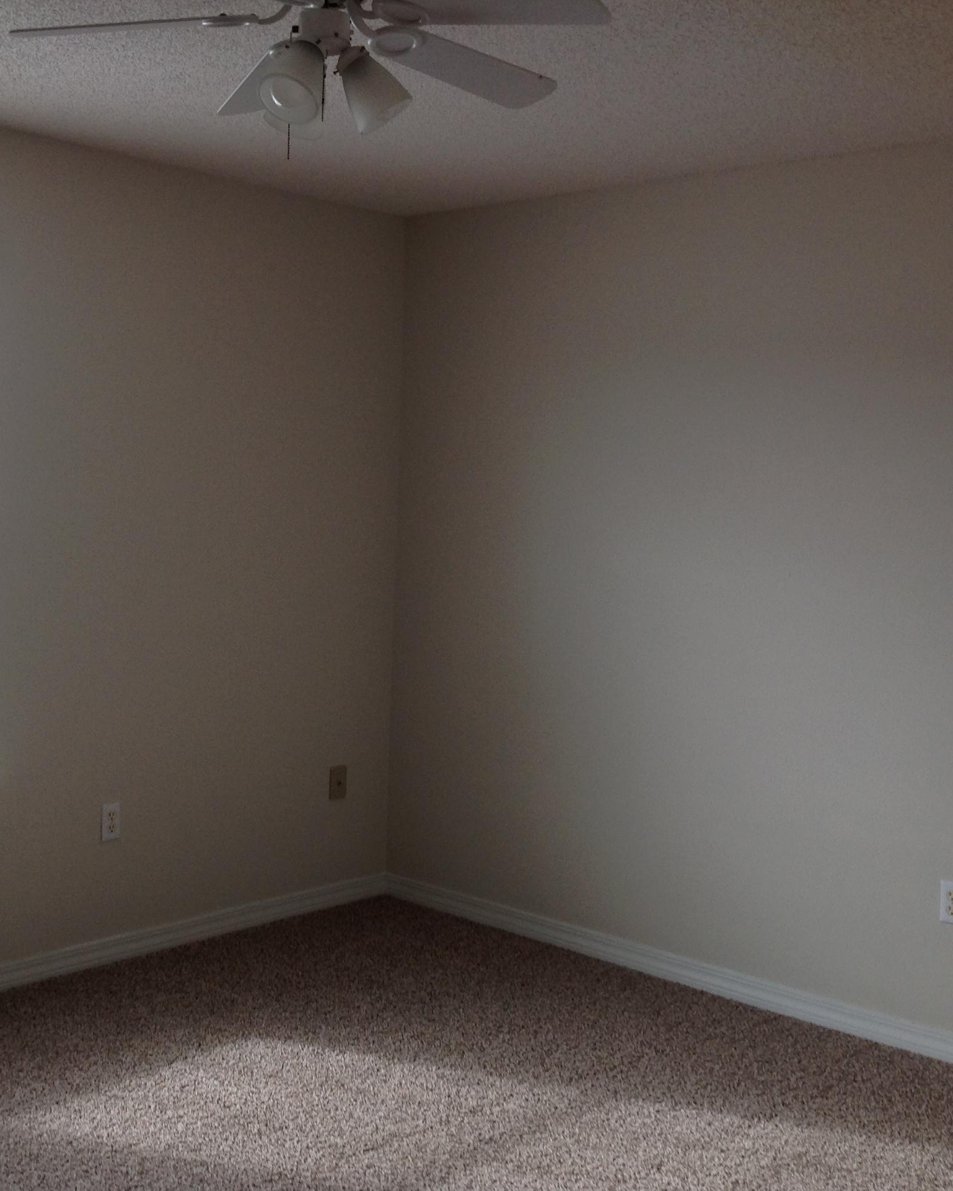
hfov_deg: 32.7
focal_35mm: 46
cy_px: 597
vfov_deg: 40.3
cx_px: 390
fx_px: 1622
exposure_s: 1/60
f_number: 2.4
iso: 64
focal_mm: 4.28
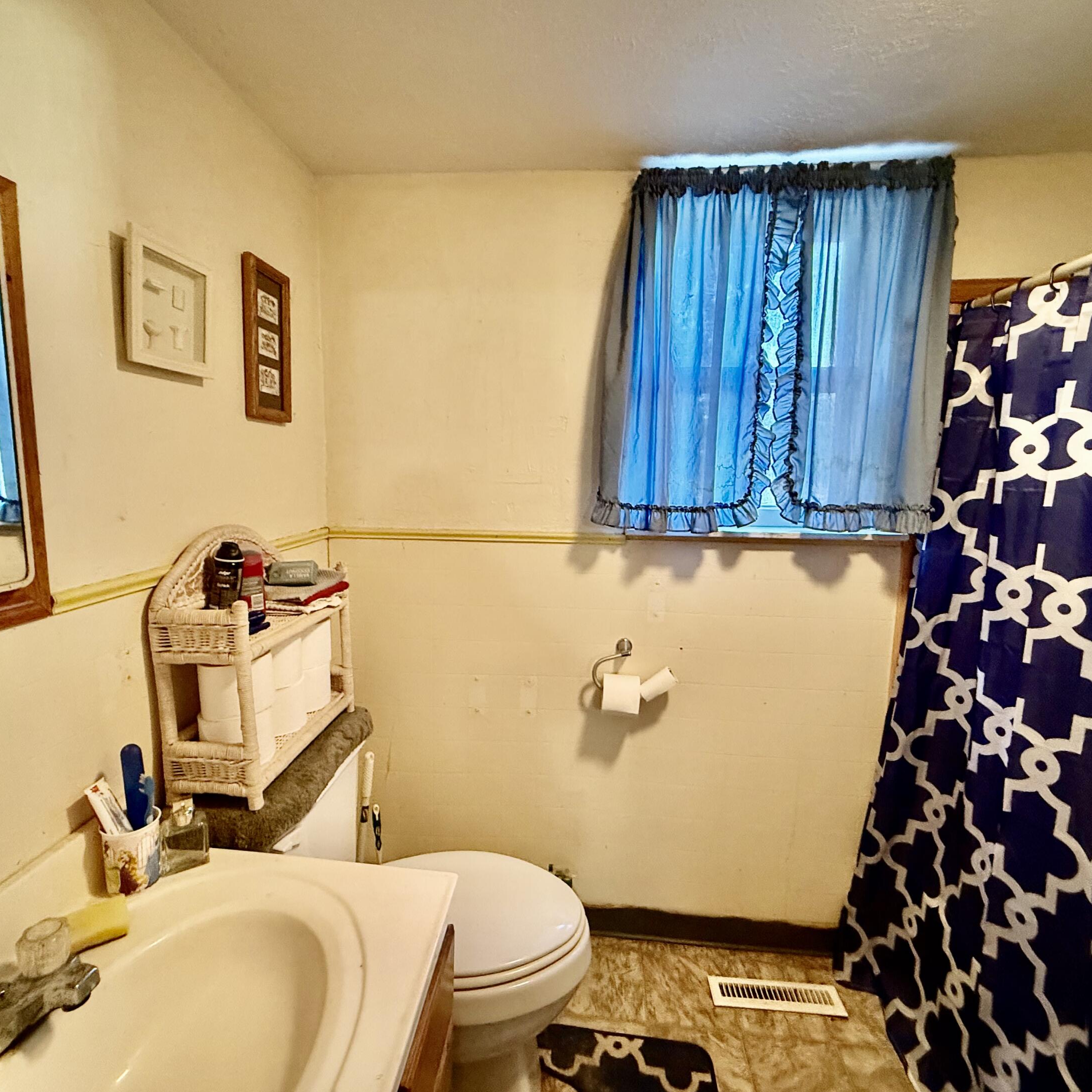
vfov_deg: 84.0
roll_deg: -1.4
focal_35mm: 17
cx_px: 531
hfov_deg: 83.9
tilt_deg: -8.4
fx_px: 607
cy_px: 537
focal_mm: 2.22
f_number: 2.2
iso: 640
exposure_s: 1/60
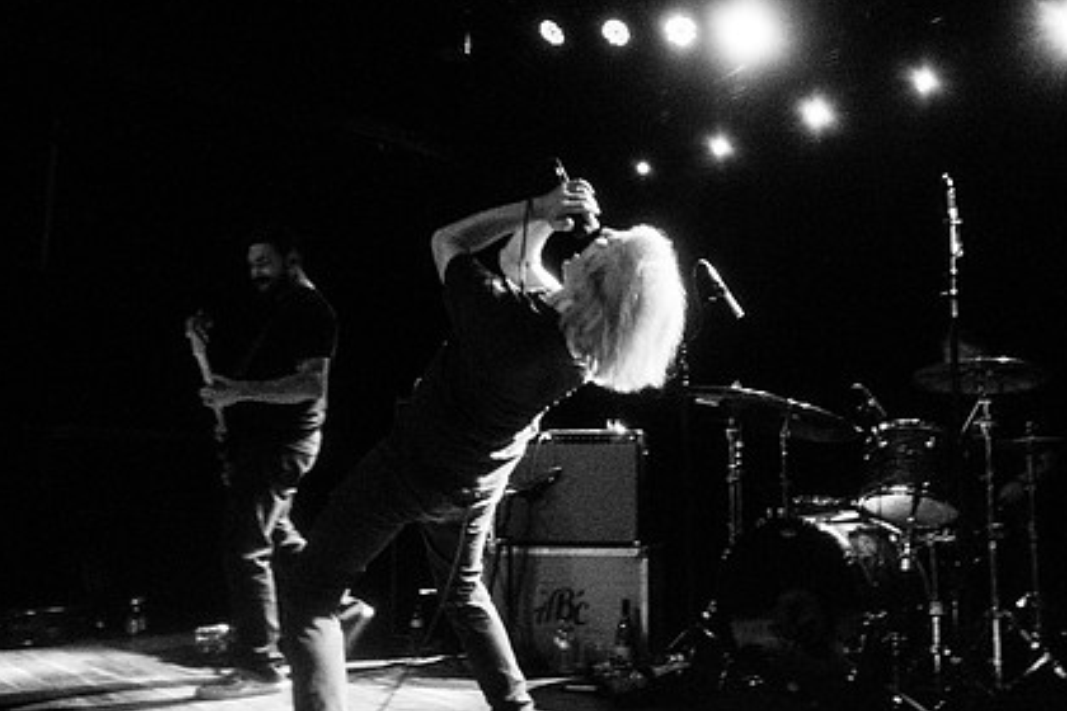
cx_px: 616
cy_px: 346
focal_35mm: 32
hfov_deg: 58.4
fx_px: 948
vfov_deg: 41.1
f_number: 2.8
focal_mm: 20
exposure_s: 1/100
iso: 6400
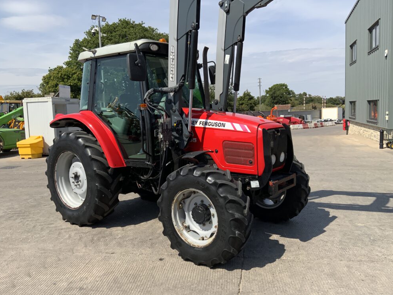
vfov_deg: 46.8
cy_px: 146
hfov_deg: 60.0
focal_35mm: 30
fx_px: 341
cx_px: 199
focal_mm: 3
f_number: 1.8
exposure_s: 1/2058
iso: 20
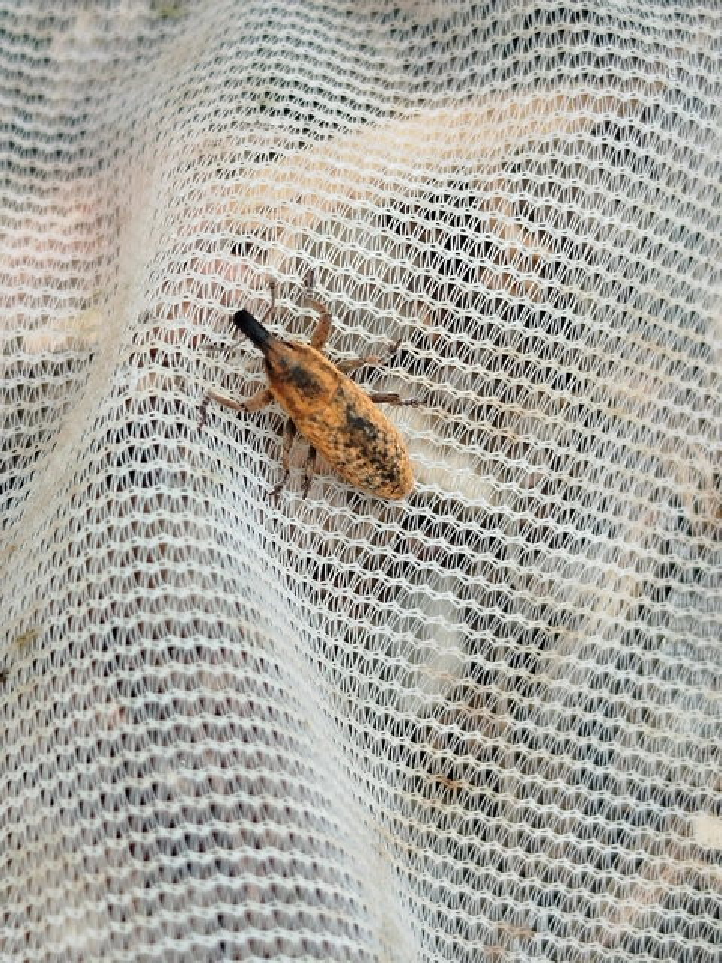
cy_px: 482
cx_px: 361
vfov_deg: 55.4
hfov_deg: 42.9
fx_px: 918
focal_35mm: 33
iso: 50
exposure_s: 1/122
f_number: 1.7
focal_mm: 5.31
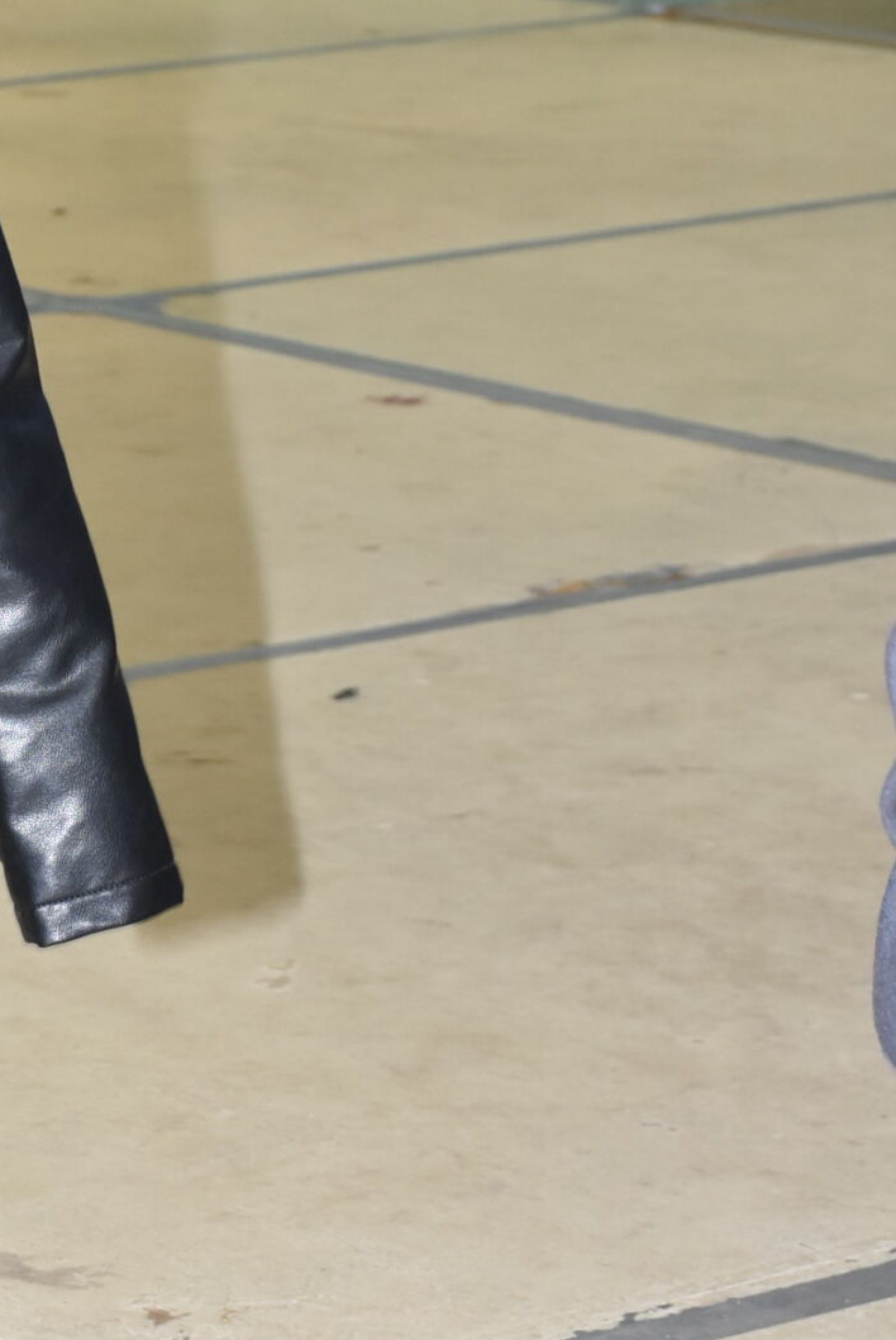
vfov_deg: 11.8
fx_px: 6483
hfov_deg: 7.8
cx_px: -170
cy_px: 414
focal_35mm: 174
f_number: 7.1
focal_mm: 48
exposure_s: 1/125
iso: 800
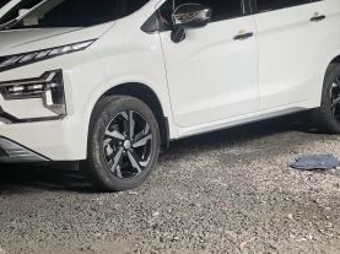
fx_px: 795
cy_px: 115
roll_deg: +3.6
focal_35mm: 81
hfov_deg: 24.1
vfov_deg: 18.2
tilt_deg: -6.4
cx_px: 160
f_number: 2.2
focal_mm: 7.5
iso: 200
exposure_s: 1/99
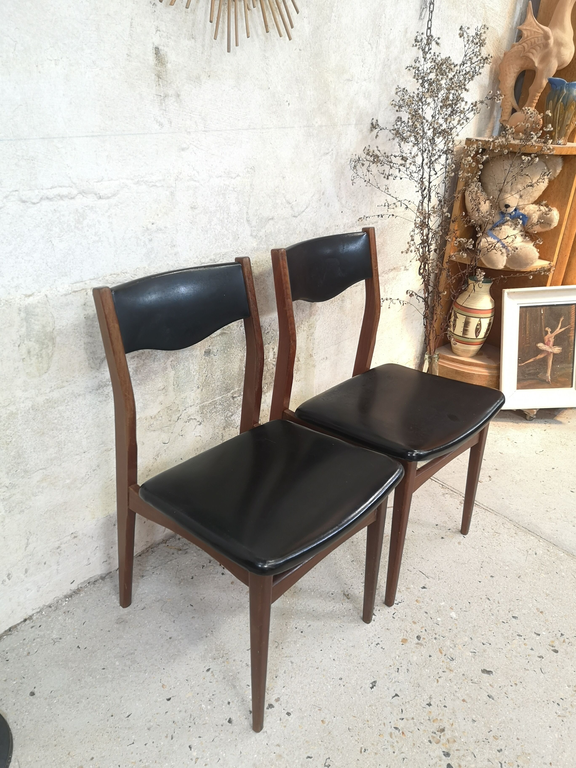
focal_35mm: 27
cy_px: 384
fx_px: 599
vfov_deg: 65.3
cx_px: 288
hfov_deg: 51.4
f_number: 1.8
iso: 200
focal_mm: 5.58
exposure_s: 1/50
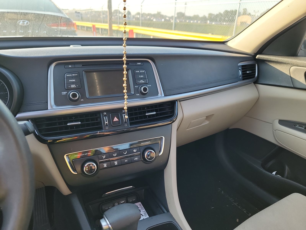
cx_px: 153
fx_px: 212
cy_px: 115
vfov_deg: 56.8
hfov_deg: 71.6
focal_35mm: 24
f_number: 1.8
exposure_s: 1/59
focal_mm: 6.7
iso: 82
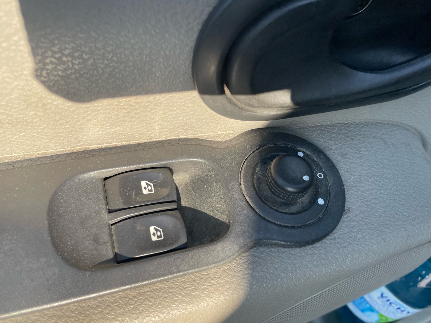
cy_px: 178
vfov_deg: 48.1
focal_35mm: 29
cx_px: 223
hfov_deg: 61.7
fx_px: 361
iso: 32
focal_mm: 4.2
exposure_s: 1/615
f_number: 1.6
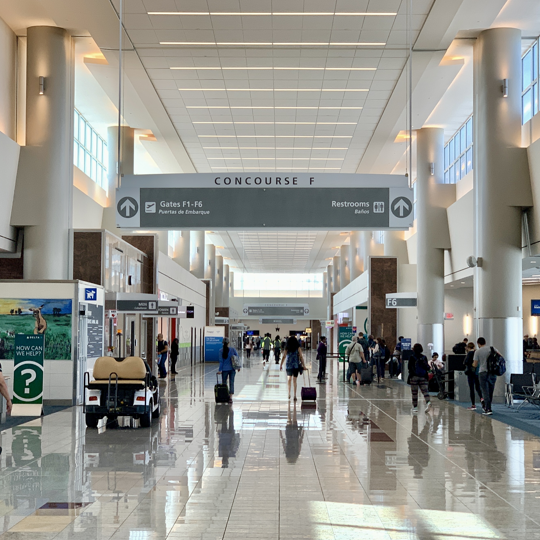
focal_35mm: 70
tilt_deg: +3.9
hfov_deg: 24.7
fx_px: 1235
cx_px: 270
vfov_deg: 24.7
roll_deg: -0.6
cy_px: 261
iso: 80
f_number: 2.4
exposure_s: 1/122
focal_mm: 6
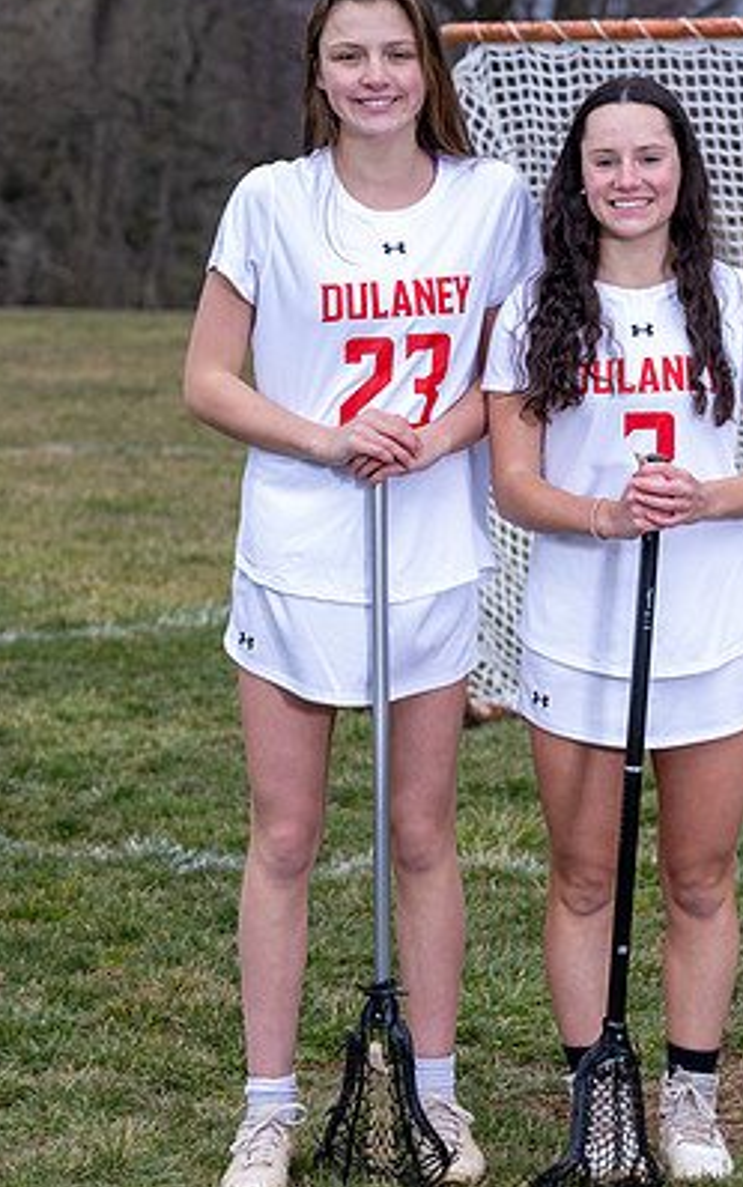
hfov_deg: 9.9
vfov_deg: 15.8
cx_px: 681
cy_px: 529
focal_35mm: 132
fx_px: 4274
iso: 64
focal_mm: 70
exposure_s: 1/250
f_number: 4
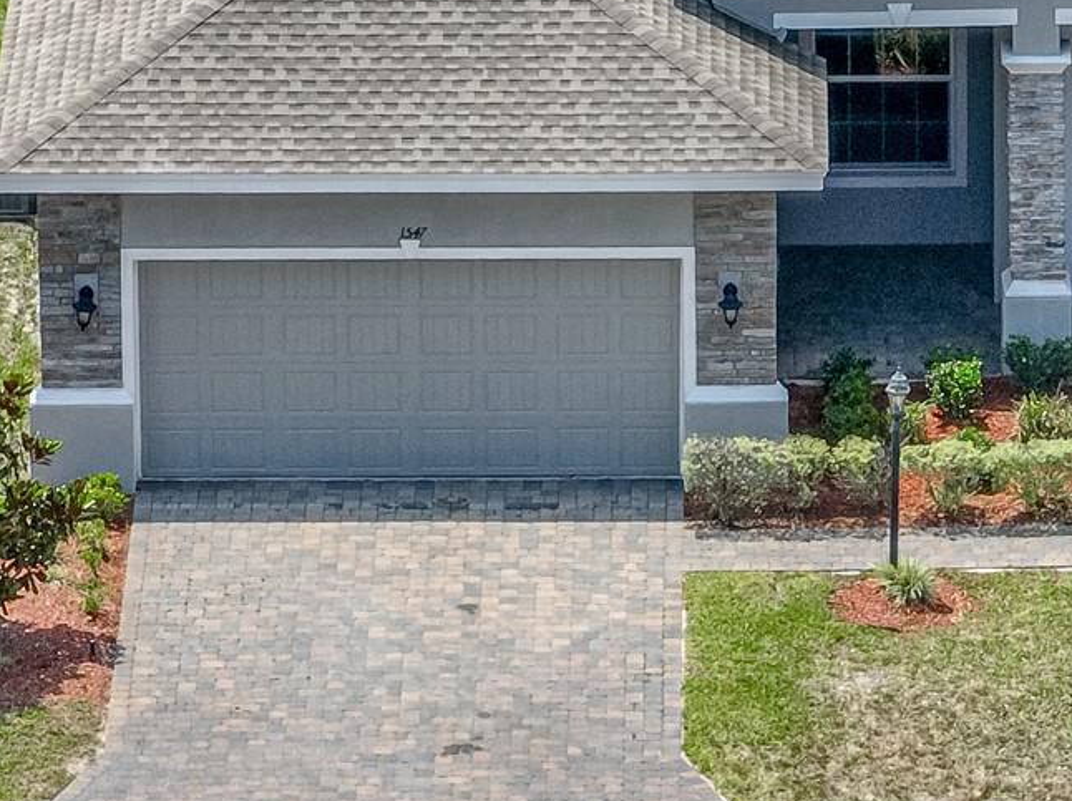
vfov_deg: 3.7
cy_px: -146
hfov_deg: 5.0
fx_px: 12343
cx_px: 1032
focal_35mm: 399
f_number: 4.4
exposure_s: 1/240
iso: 100
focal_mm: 29.85
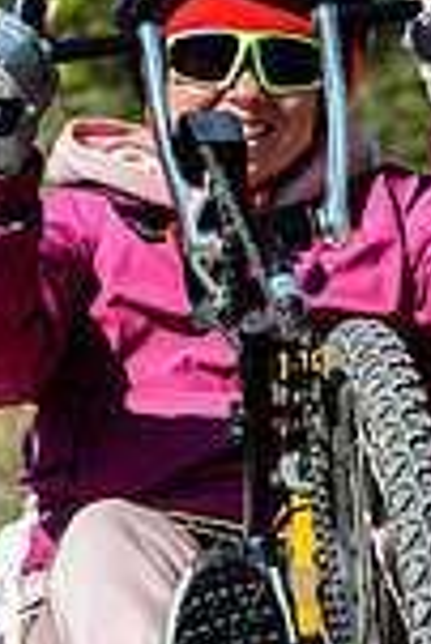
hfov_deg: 1.8
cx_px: 159
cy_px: 288
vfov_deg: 2.7
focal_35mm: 762
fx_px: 13652
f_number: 5
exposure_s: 1/640
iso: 160
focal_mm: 165
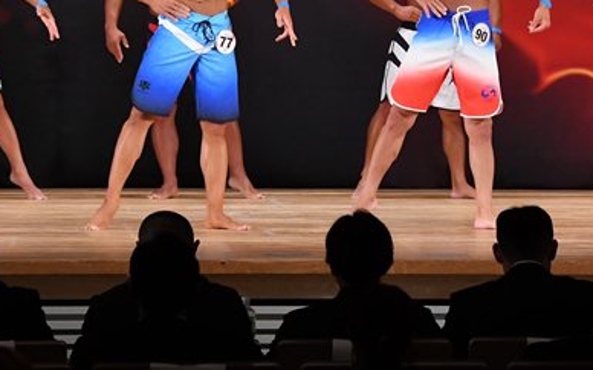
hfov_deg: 7.5
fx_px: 4539
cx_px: 351
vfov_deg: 4.7
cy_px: 40
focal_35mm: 281
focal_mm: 92
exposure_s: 1/400
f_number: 5.6
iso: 3200
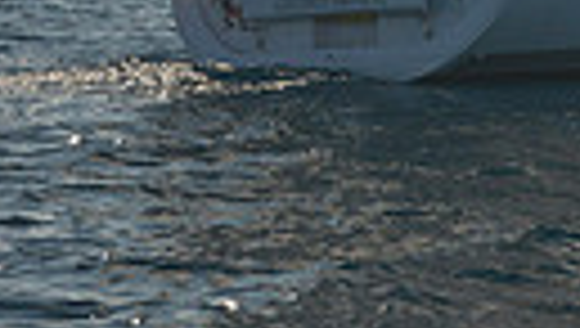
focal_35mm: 330
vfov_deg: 3.5
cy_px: -908
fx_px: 5083
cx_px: 645
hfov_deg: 6.5
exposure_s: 1/800
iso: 200
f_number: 9
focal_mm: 70
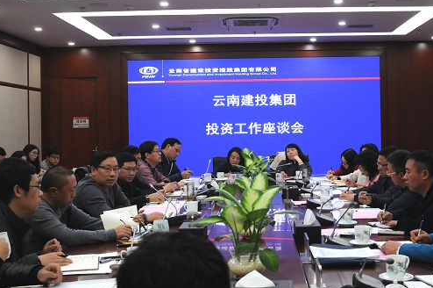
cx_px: 266
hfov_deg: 38.7
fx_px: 613
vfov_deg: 26.4
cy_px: 116
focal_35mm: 51
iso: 800
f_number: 5
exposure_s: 1/80
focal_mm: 24
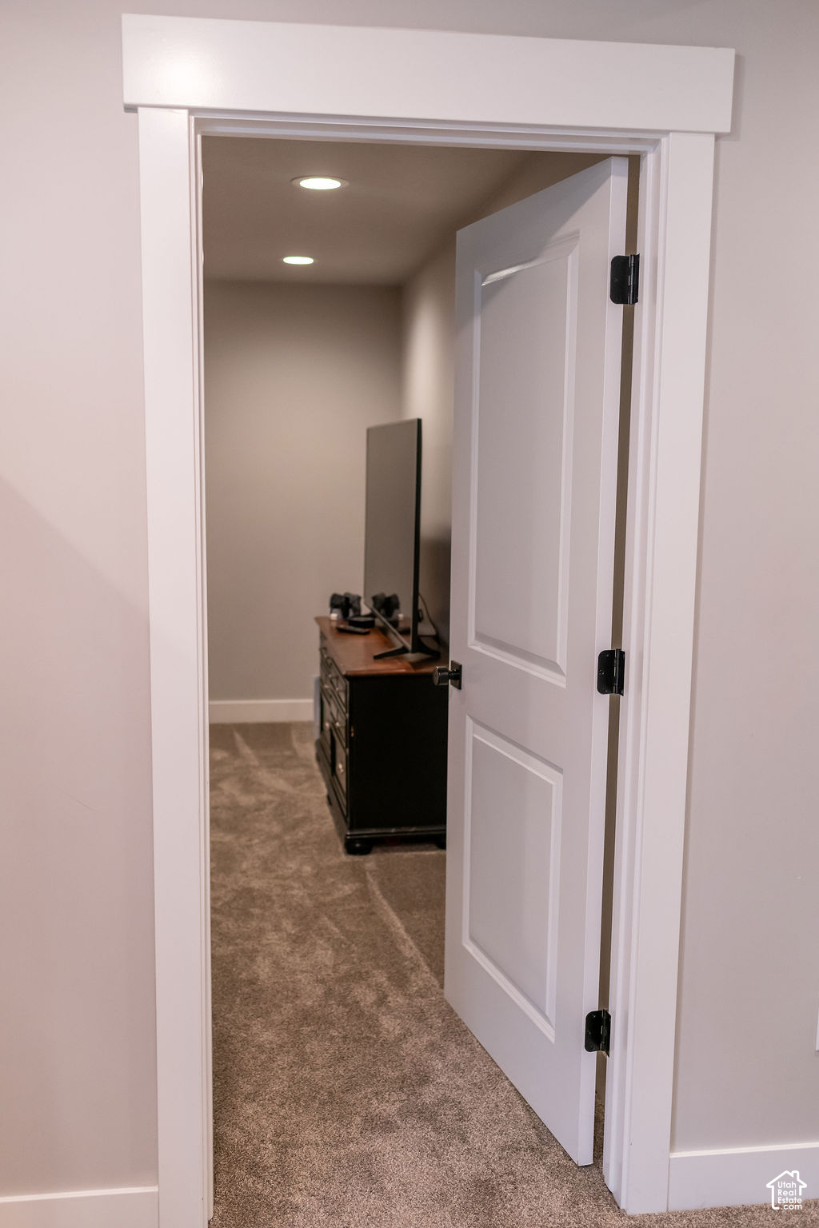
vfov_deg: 54.4
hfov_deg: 37.9
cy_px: 614
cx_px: 410
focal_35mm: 35
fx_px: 1194
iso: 1600
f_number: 3.2
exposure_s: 1/250
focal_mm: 35
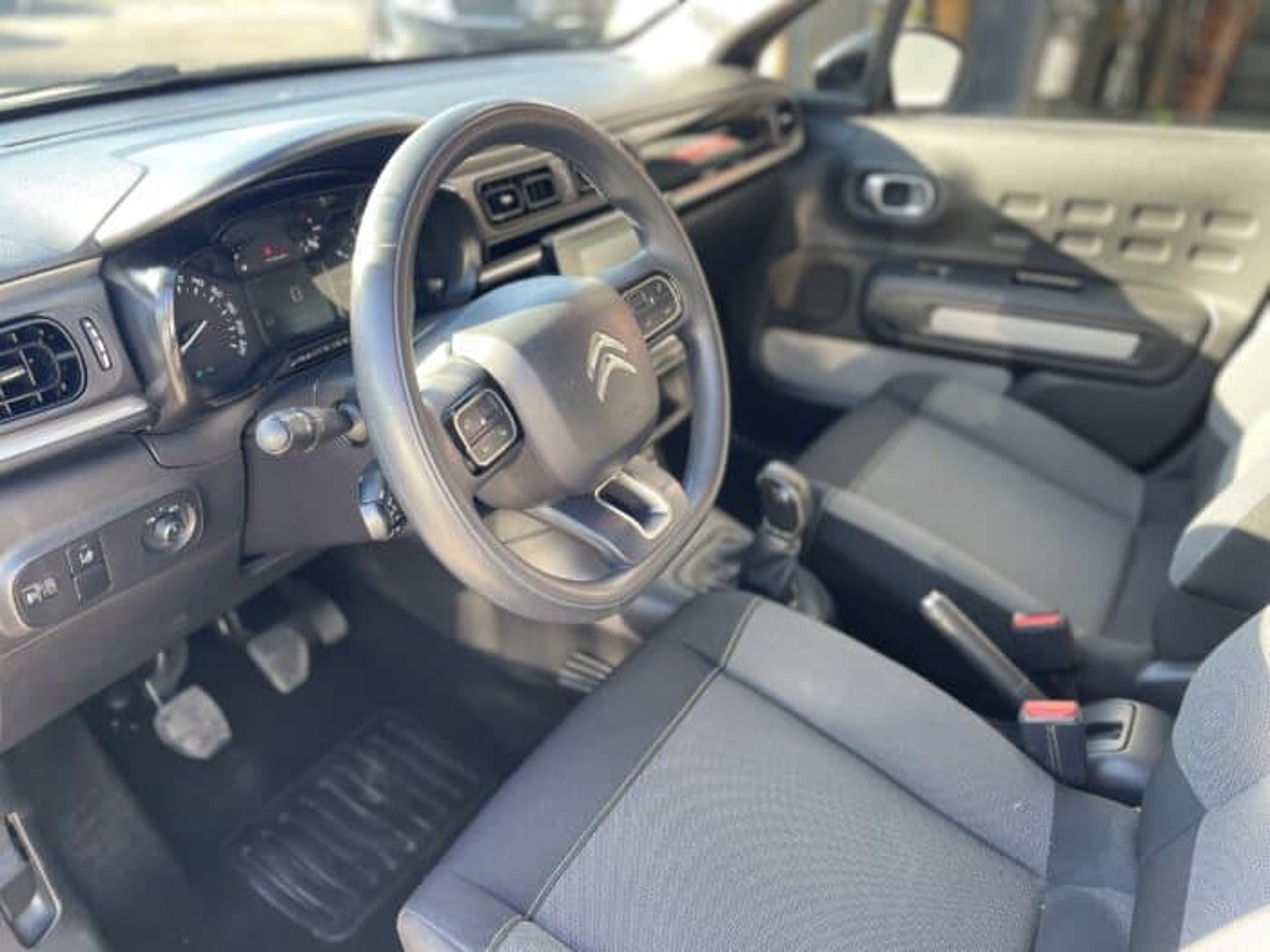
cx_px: 635
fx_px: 954
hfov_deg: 67.3
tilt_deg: -29.7
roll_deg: -2.4
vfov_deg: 53.1
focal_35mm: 26
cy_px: 476
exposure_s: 1/121
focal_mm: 4.2
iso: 80
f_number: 1.6
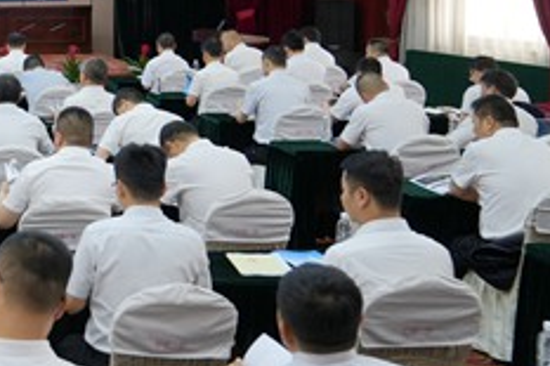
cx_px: -151
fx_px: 1023
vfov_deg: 19.9
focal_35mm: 67
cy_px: 31
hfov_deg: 26.0
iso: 1250
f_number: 4.5
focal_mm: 26
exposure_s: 1/125
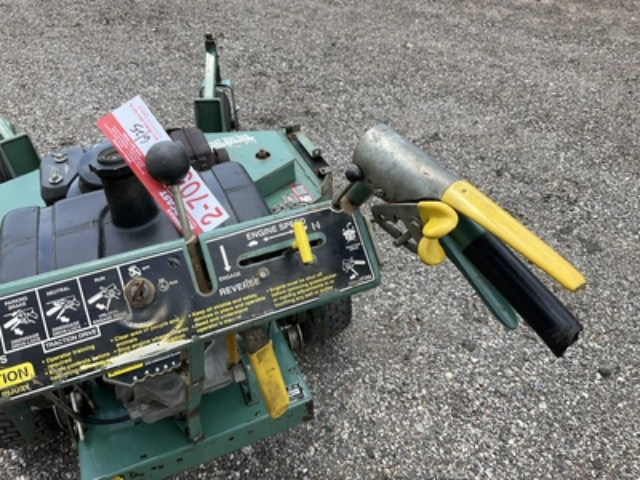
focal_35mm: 29
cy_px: 240
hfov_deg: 61.7
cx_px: 320
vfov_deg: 48.2
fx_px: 536
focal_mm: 3
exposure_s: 1/540
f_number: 1.8
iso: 25
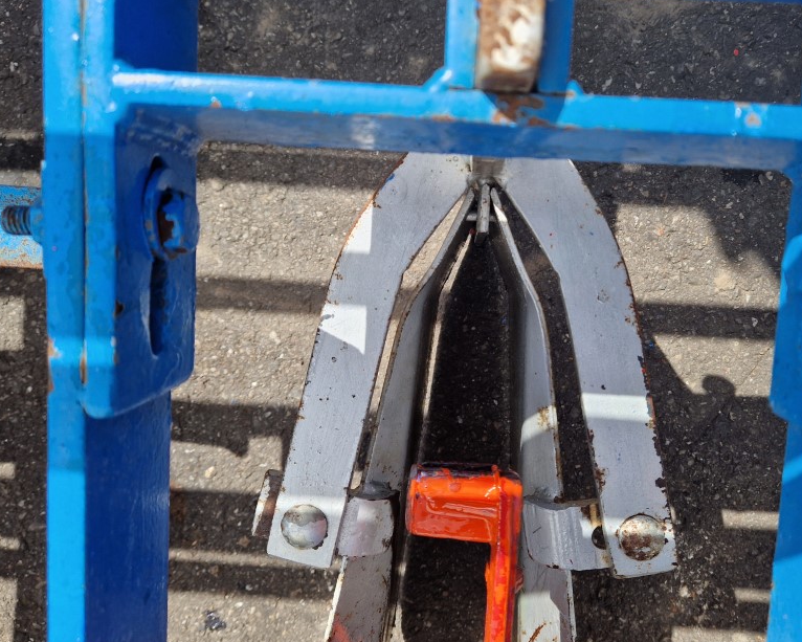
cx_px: 483
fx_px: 712
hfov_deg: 58.3
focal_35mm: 30
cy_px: 329
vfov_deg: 48.5
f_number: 1.8
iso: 50
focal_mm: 5.4
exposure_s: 1/772
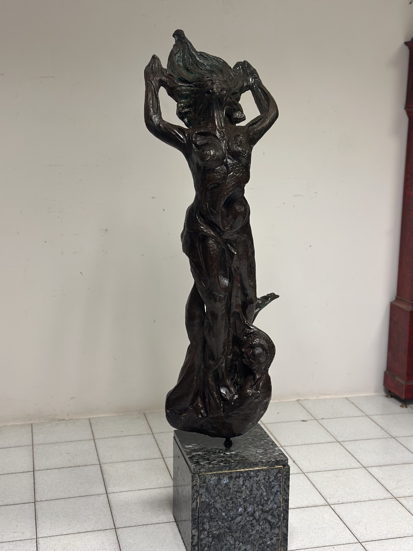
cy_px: 276
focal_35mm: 48
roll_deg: +0.2
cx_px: 206
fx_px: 764
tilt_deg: -9.9
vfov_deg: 39.7
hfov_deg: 30.3
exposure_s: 1/100
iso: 200
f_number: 1.78
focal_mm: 6.86
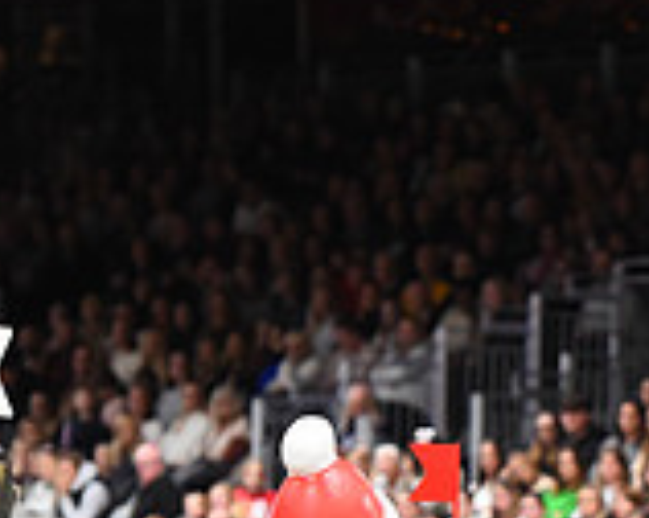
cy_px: 600
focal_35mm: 518
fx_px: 9937
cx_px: 1125
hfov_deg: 3.7
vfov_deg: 3.0
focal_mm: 150
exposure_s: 1/800
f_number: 3.5
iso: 5000
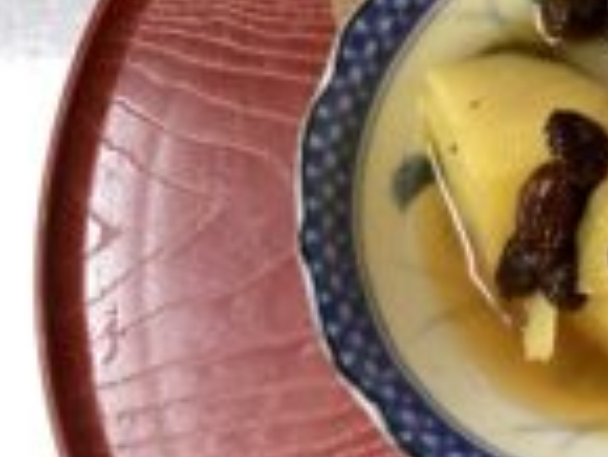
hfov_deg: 22.9
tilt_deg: -77.1
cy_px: 149
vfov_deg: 18.4
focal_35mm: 80
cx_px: 681
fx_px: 1406
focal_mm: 3.3
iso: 320
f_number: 2.4
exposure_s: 1/60
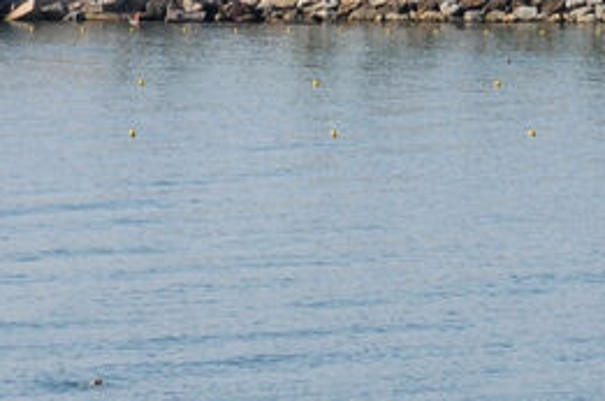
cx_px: 1537
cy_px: -483
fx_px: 10803
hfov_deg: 3.2
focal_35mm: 644
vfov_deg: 2.1
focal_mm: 70
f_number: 9
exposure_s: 1/320
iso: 200
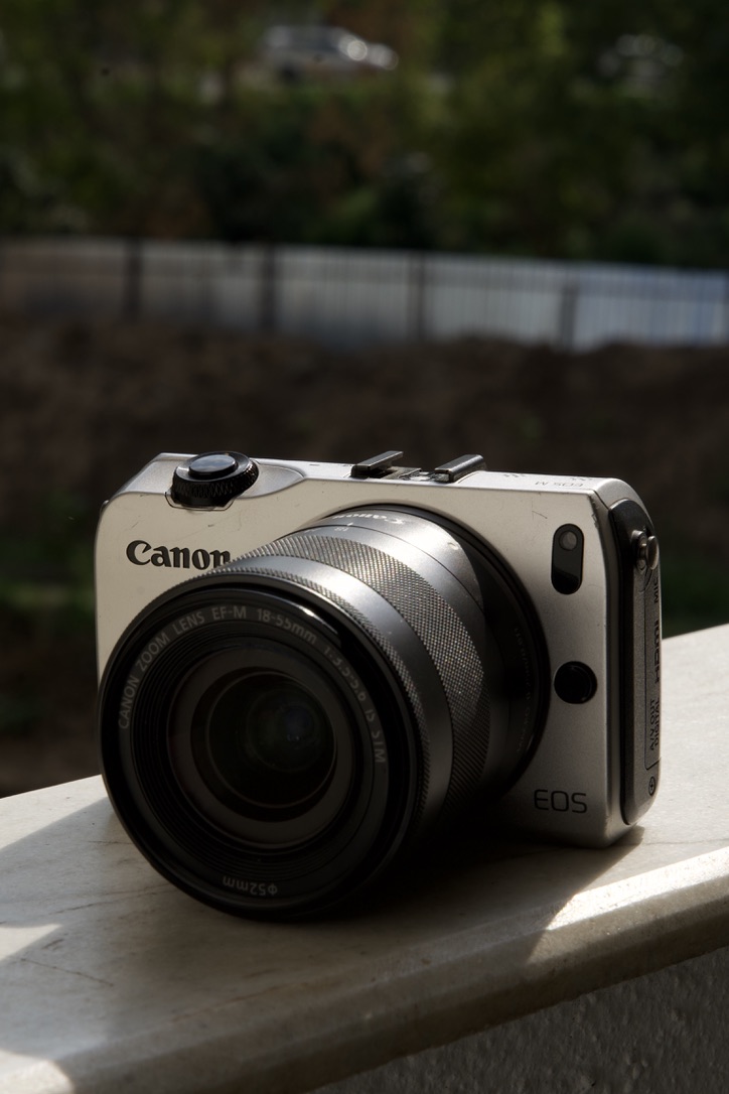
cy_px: 547
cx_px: 364
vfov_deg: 19.5
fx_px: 3189
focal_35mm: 105
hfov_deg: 13.0
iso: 160
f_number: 16
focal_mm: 70
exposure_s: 1/160
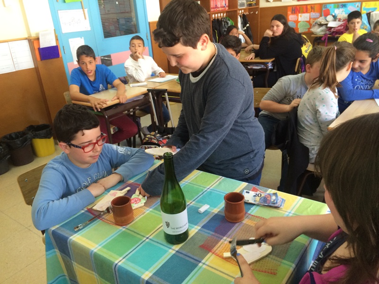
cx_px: 190
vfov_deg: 46.8
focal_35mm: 30
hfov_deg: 60.0
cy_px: 142
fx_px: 328
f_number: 2.2
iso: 64
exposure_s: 1/30
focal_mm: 4.12
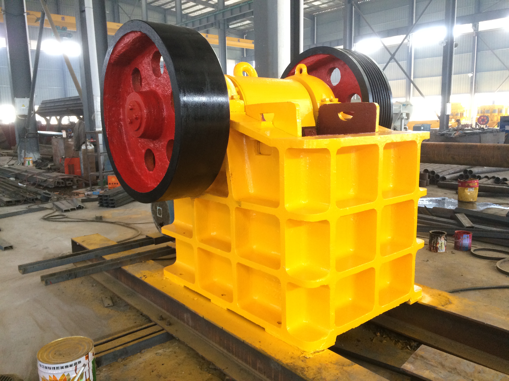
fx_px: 426
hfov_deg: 61.7
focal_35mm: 29
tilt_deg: -8.2
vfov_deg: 48.2
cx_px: 254
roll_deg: +0.8
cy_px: 190
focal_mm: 4.15
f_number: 2.2
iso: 64
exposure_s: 1/30
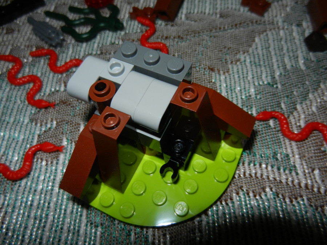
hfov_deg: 69.4
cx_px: 164
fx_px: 236
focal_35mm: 25
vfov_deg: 54.9
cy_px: 122
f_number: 7
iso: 200
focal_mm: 4.5
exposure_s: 1/30
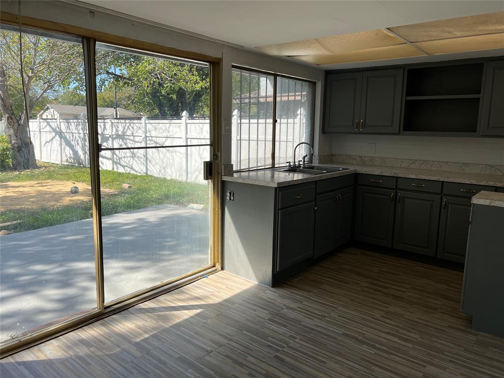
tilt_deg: -8.2
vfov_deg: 53.1
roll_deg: -0.6
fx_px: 379
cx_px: 252
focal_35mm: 26
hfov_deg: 67.3
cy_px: 189
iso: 50
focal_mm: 5.7
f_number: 1.5
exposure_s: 1/1553
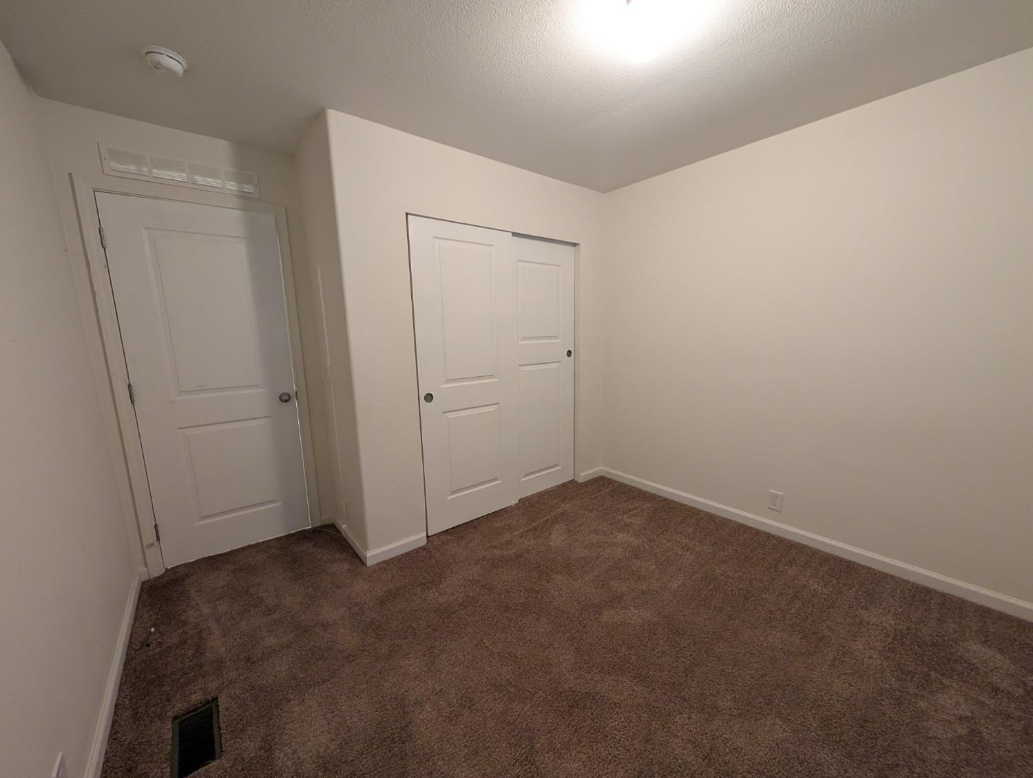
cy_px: 389
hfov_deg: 110.5
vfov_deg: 94.6
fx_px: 359
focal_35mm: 12
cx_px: 516
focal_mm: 2.02
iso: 456
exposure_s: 1/60
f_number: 1.7
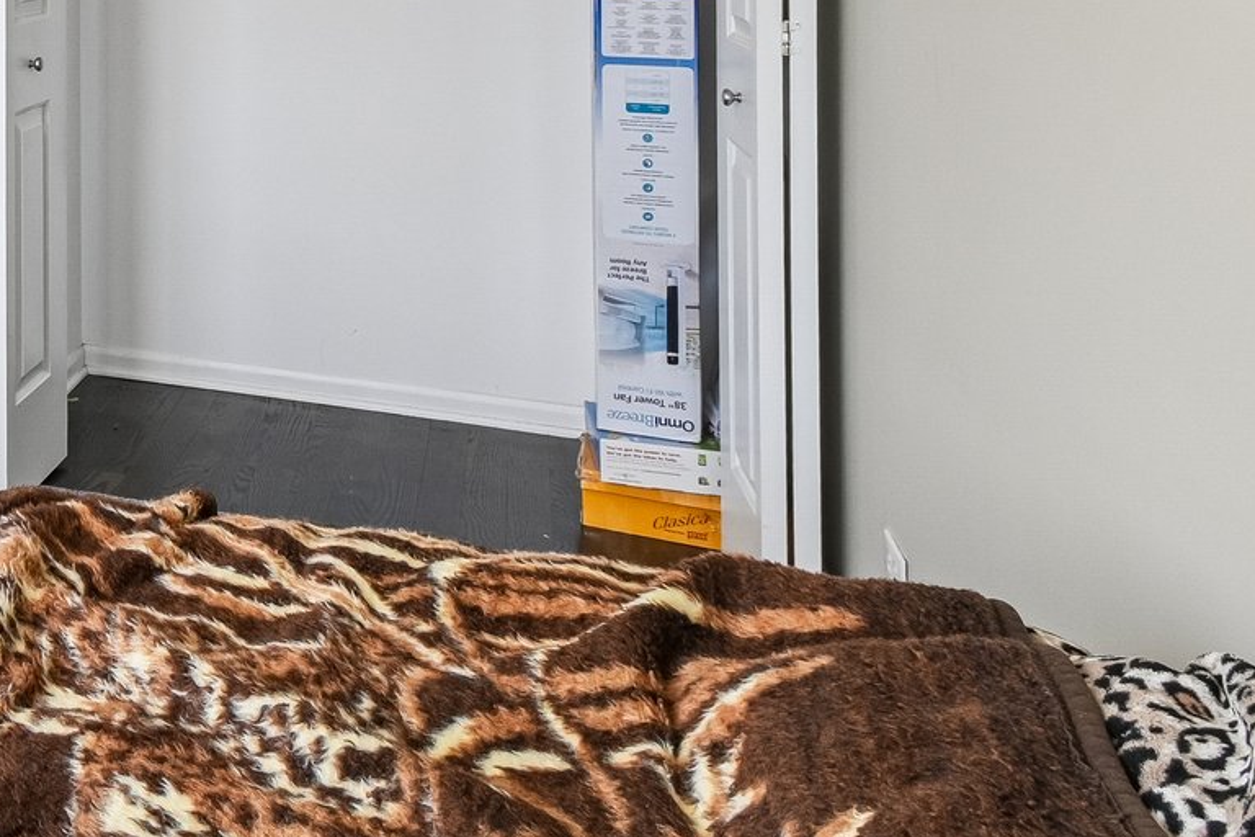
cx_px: -142
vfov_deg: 30.4
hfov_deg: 39.2
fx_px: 1394
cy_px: -50
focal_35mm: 40
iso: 400
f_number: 8
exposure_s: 1/15
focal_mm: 10
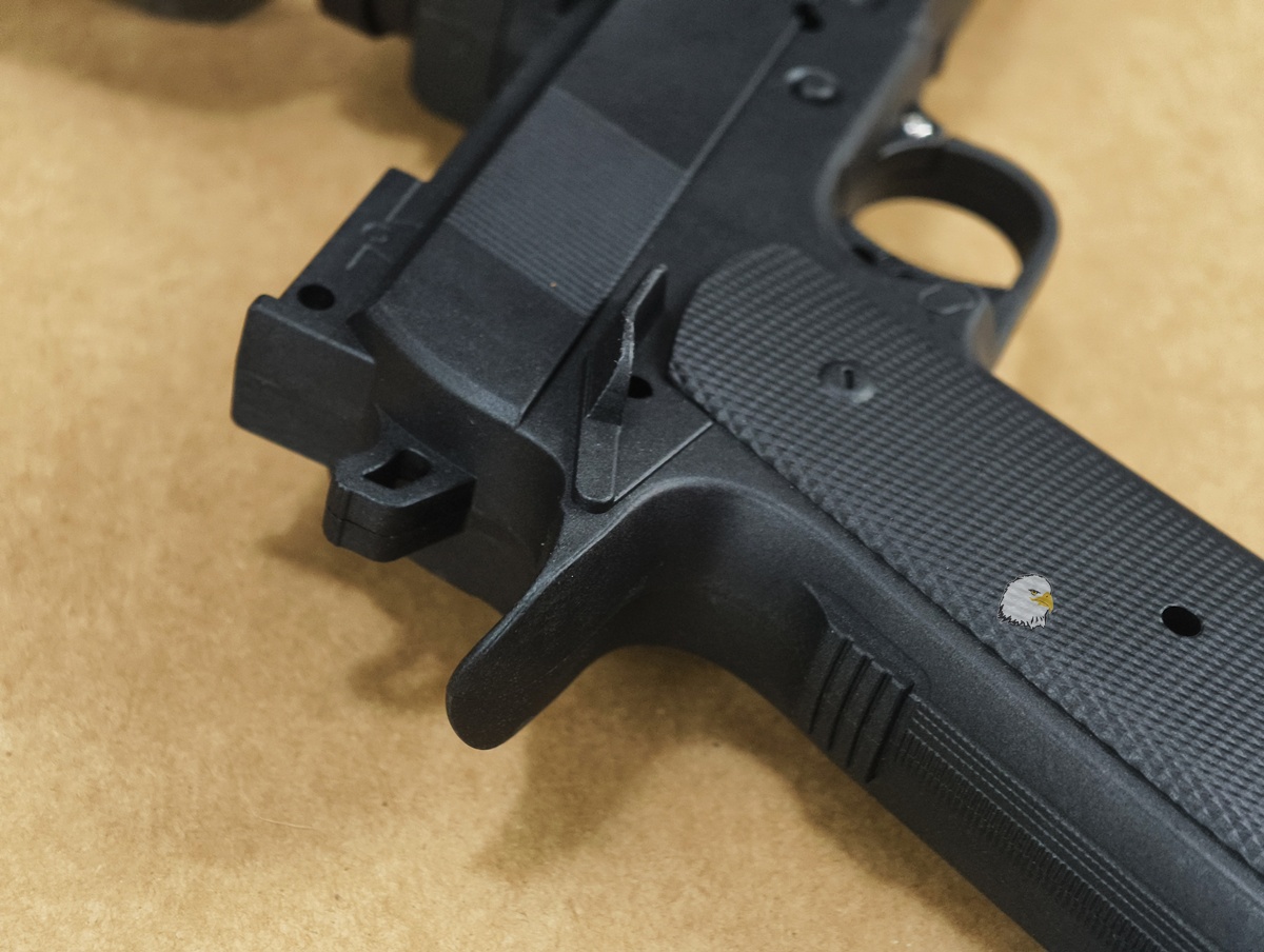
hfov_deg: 23.0
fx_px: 3109
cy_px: 476
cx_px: 632
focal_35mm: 85
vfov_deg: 17.4
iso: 2214
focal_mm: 22.48
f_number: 2.67
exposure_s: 1/30
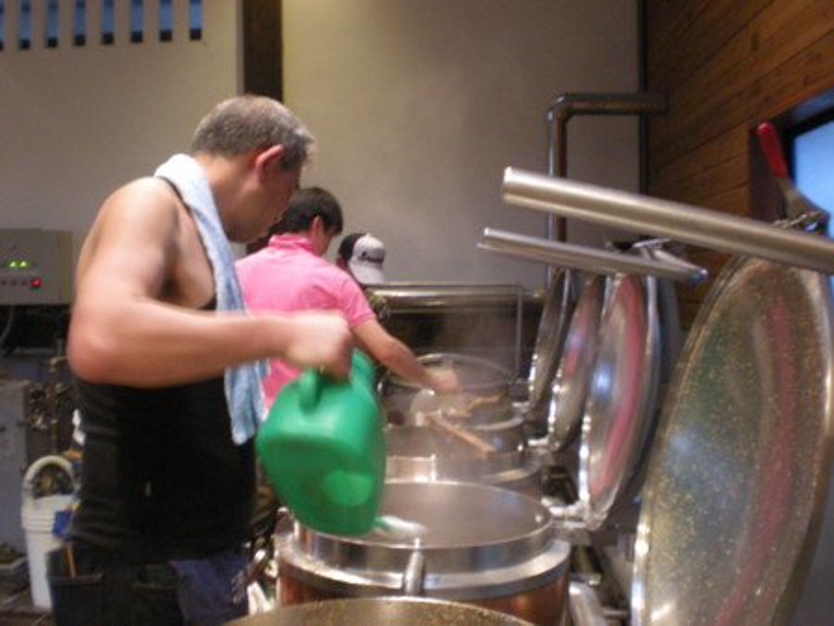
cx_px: 417
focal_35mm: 38
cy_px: 313
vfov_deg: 37.8
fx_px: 916
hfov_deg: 49.0
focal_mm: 6.3
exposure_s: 1/9.6
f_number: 3.1
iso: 400
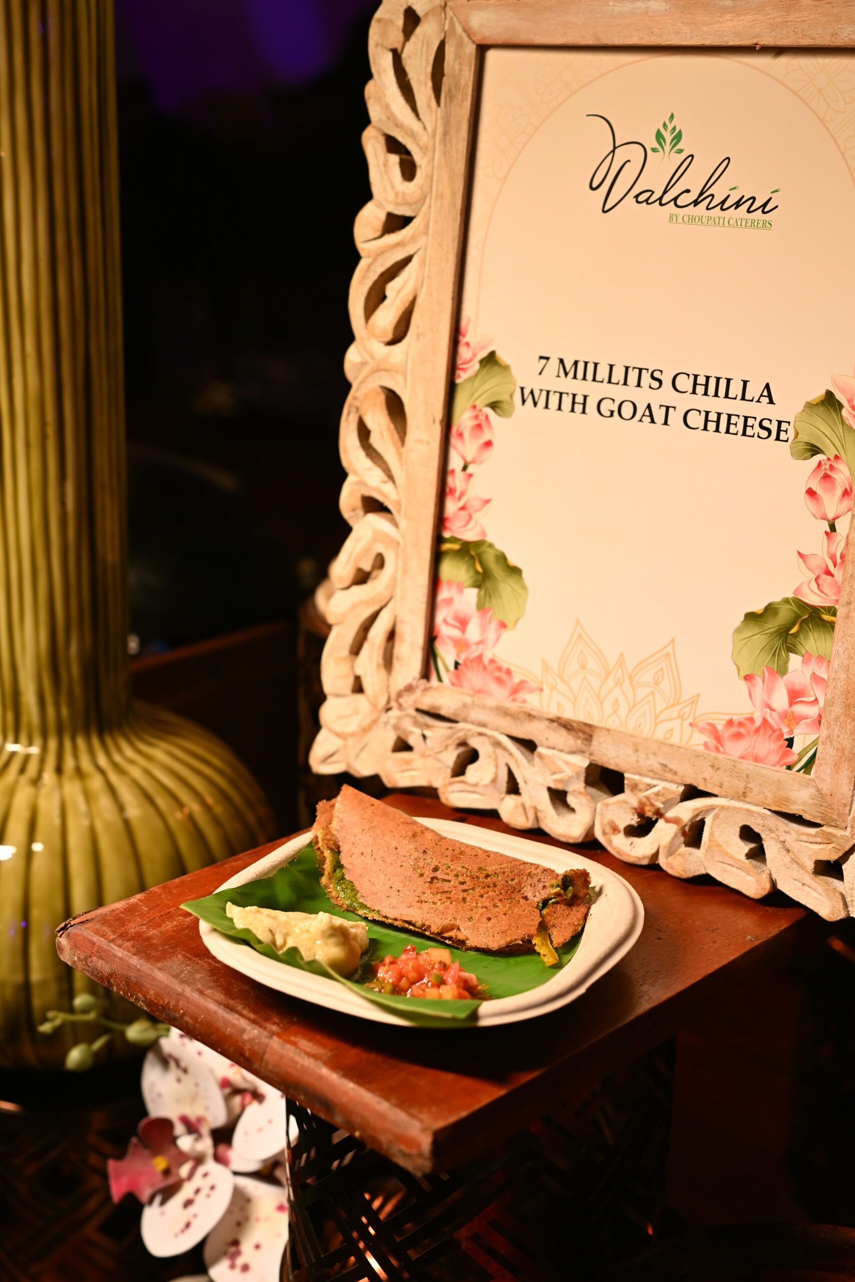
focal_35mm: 50
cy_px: 641
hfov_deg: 27.0
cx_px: 428
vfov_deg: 39.6
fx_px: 1781
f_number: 4.5
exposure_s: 1/125
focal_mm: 50
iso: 250
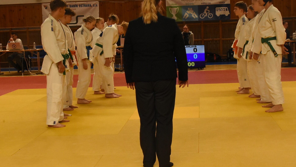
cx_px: 154
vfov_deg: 17.9
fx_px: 526
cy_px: 58
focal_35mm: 67
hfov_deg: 31.4
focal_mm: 32
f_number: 16
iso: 3200
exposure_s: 1/100
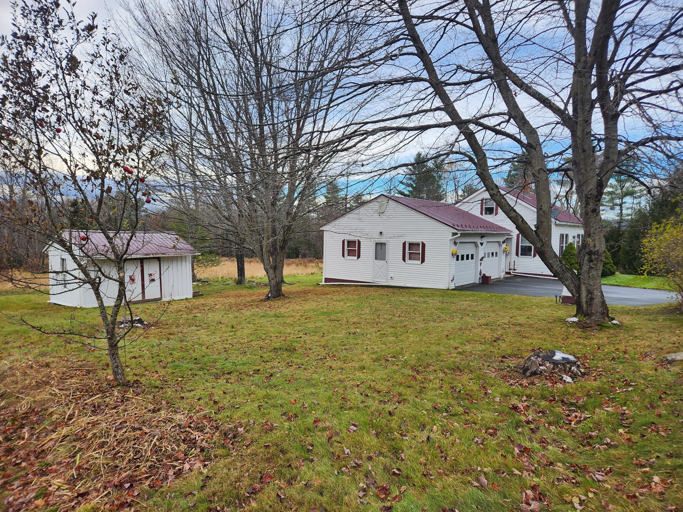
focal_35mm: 23
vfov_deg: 58.9
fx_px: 454
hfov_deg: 73.9
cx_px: 342
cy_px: 256
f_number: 1.8
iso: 20
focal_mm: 5.4
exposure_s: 1/571
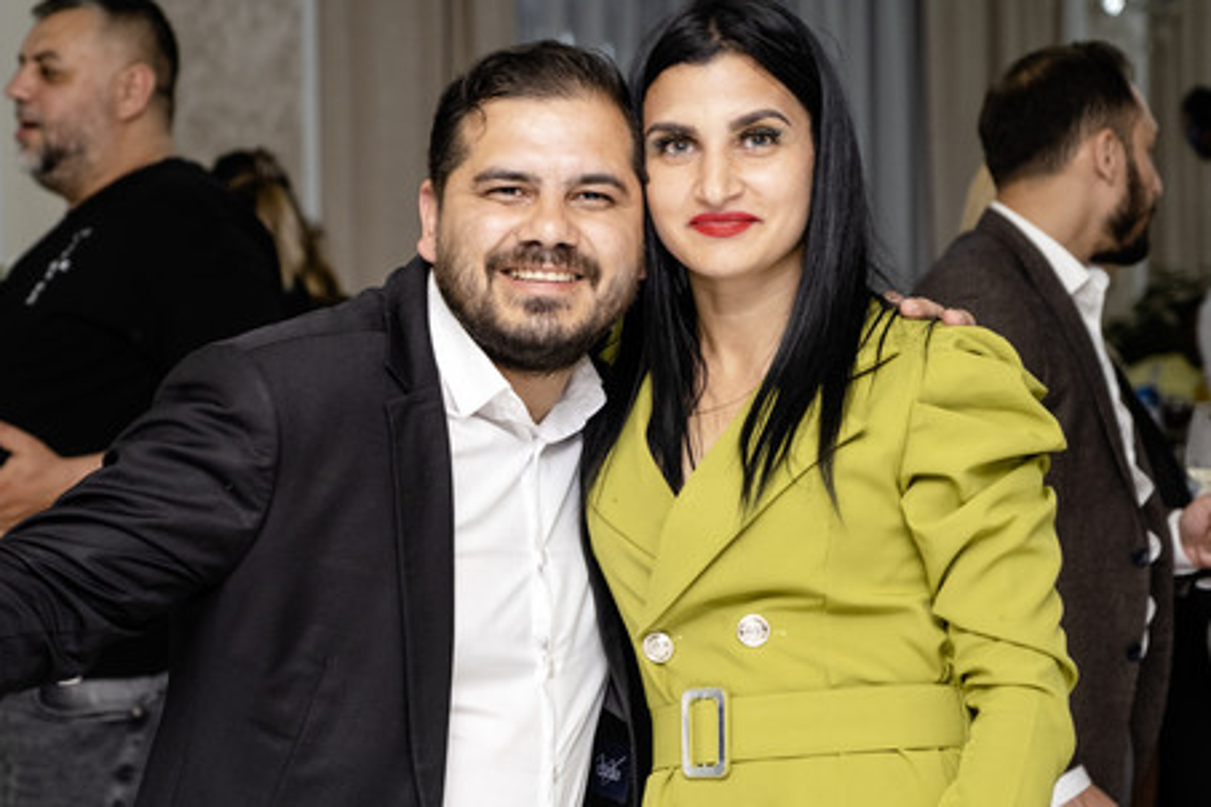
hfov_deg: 21.2
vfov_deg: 14.2
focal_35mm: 96
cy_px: 458
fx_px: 3229
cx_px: 425
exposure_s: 1/160
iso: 1000
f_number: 2.8
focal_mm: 45.5
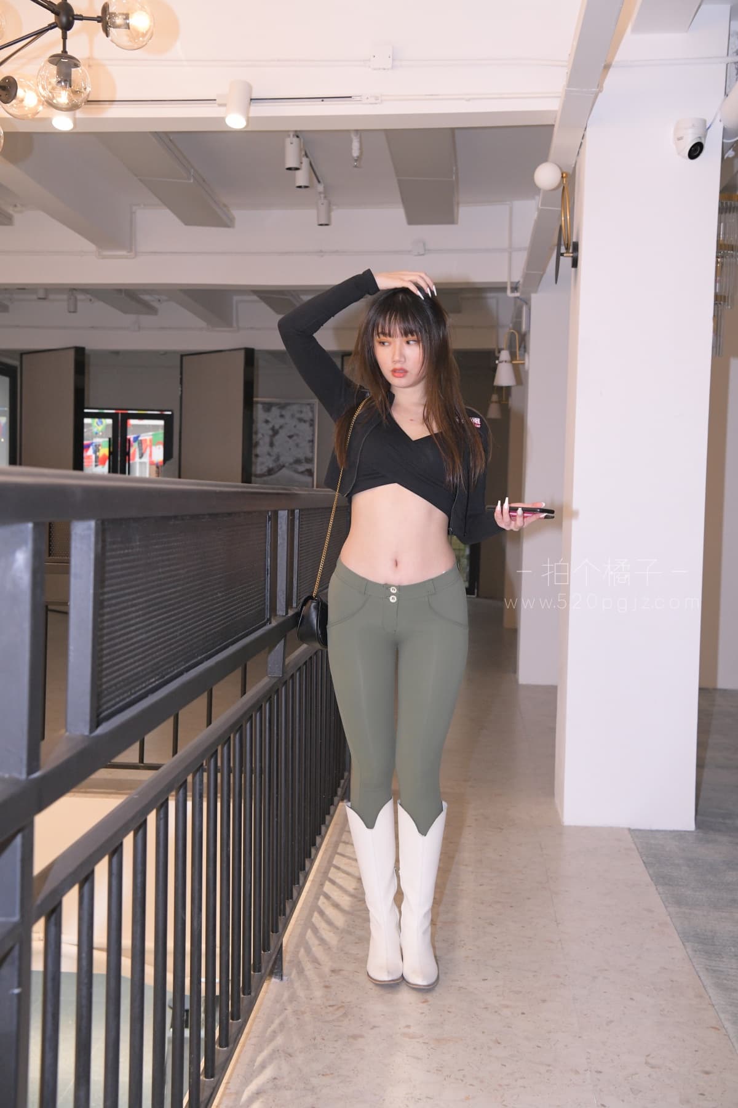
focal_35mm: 45
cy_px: 554
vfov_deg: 43.6
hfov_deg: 29.9
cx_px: 369
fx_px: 1384
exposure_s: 1/250
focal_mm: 45
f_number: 6.3
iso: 3200
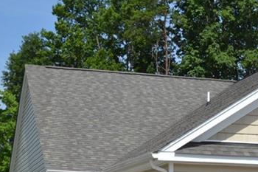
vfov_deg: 11.9
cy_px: 179
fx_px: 817
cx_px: 276
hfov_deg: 17.4
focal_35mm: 114
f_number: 11
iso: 400
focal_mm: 26
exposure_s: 1/500
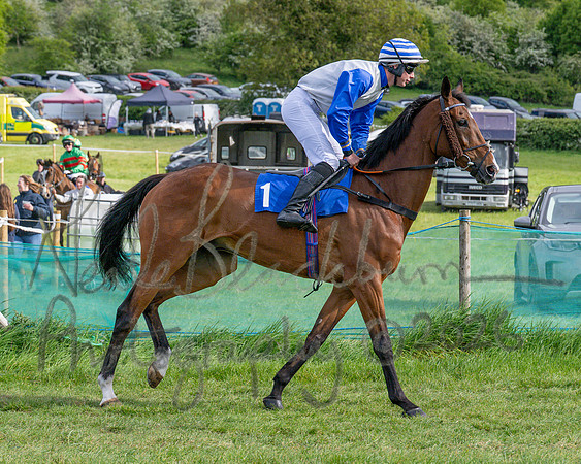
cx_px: 256
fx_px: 2285
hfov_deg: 14.5
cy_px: 241
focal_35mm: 133
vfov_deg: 11.6
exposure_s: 1/2500
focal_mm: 70
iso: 400
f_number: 4.5
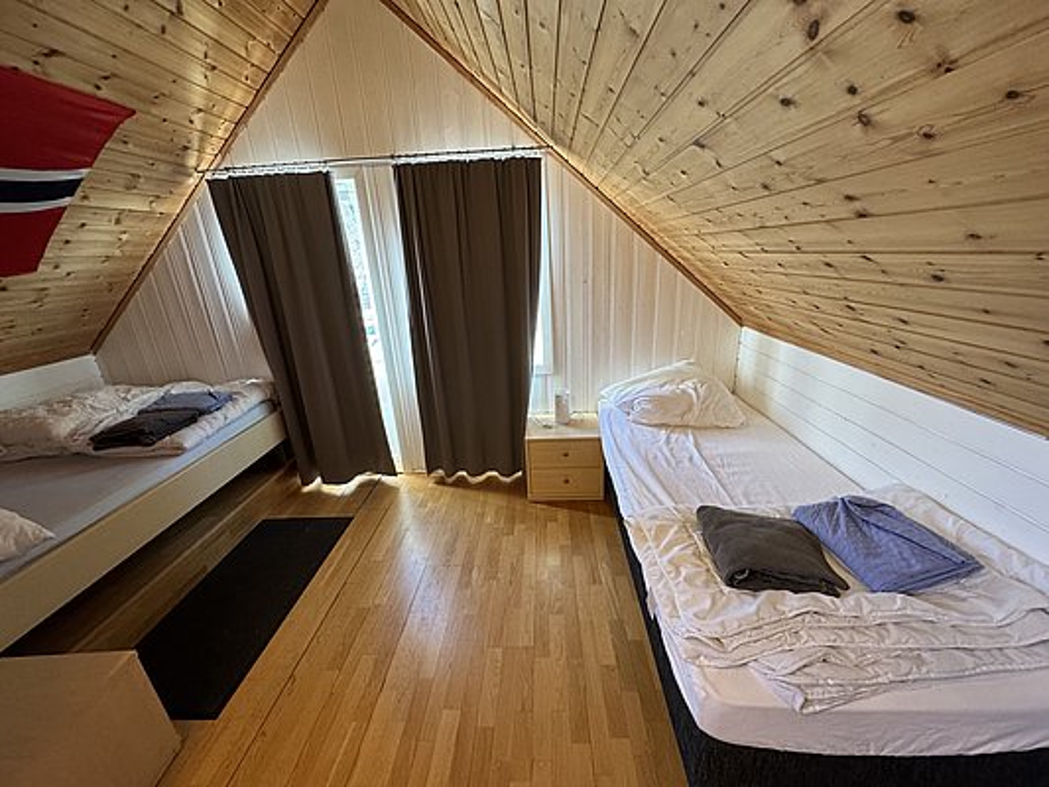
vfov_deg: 85.7
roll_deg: +3.7
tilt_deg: -17.8
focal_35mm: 14
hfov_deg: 102.1
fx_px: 424
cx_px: 524
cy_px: 394
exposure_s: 1/100
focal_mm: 2.22
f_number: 2.2
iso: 250
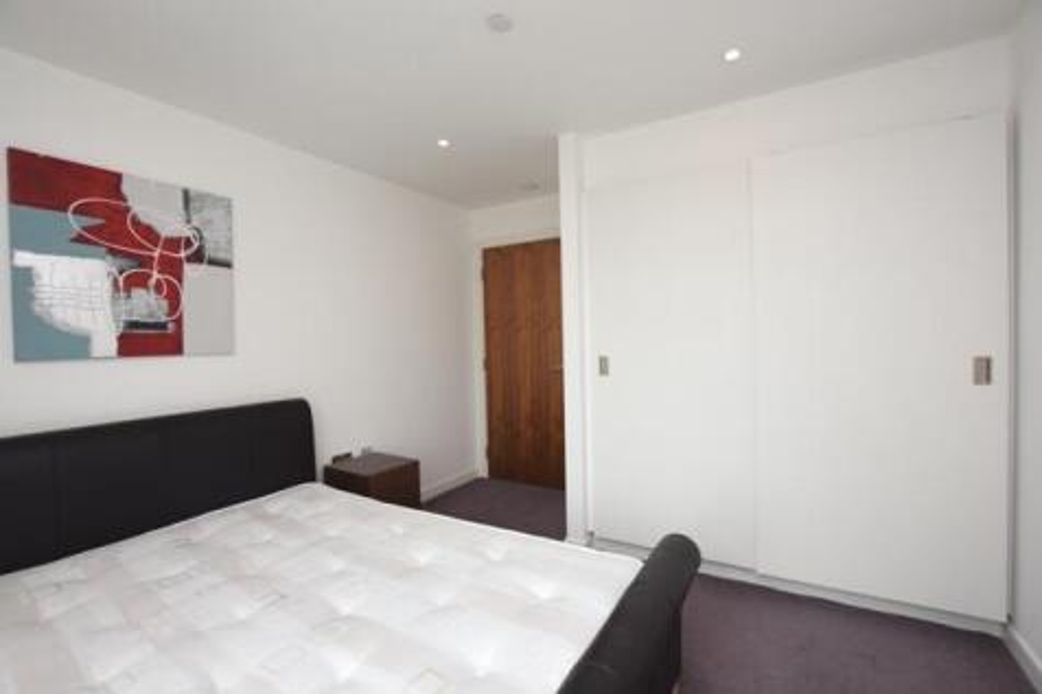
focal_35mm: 15
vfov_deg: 77.3
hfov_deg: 100.4
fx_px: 434
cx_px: 521
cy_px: 347
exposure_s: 1/125
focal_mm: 10
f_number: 5.6
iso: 400
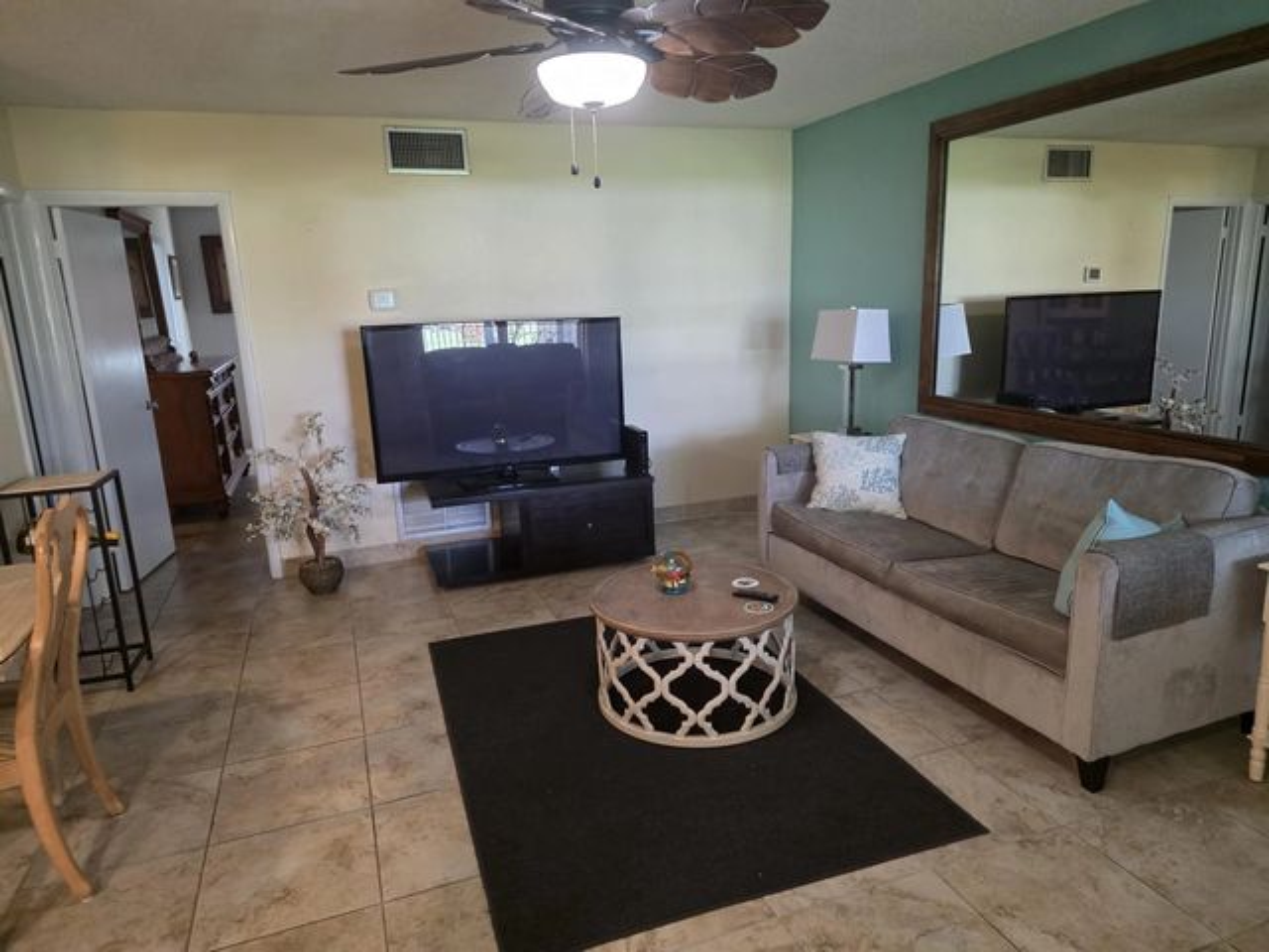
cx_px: 634
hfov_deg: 73.9
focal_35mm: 23
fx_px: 843
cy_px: 476
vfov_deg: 58.9
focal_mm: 6.25
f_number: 1.7
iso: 1000
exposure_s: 1/120
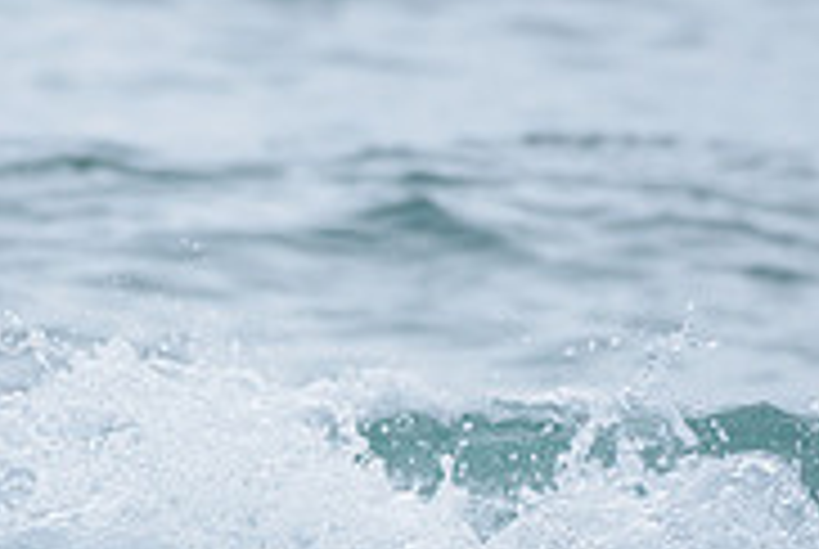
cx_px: -143
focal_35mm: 1953
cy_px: 650
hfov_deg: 1.1
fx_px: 44503
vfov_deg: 0.7
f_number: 5.6
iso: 250
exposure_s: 1/1250
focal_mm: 500
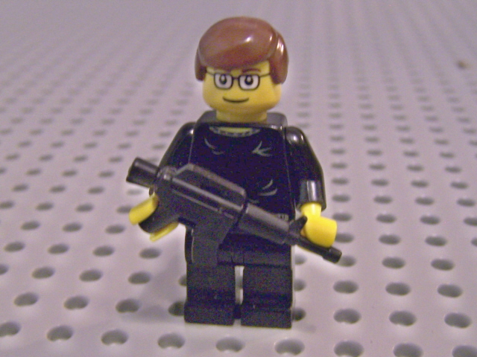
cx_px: 238
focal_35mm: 38
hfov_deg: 49.0
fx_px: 524
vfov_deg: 37.7
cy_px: 178
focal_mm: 6.3
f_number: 2.8
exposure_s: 1/8
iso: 140
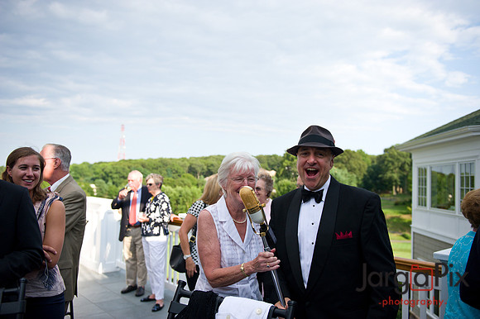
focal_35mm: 29
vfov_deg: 44.9
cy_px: 160
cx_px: 240
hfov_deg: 63.7
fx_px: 386
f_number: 3.2
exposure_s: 1/2500
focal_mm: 29
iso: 400
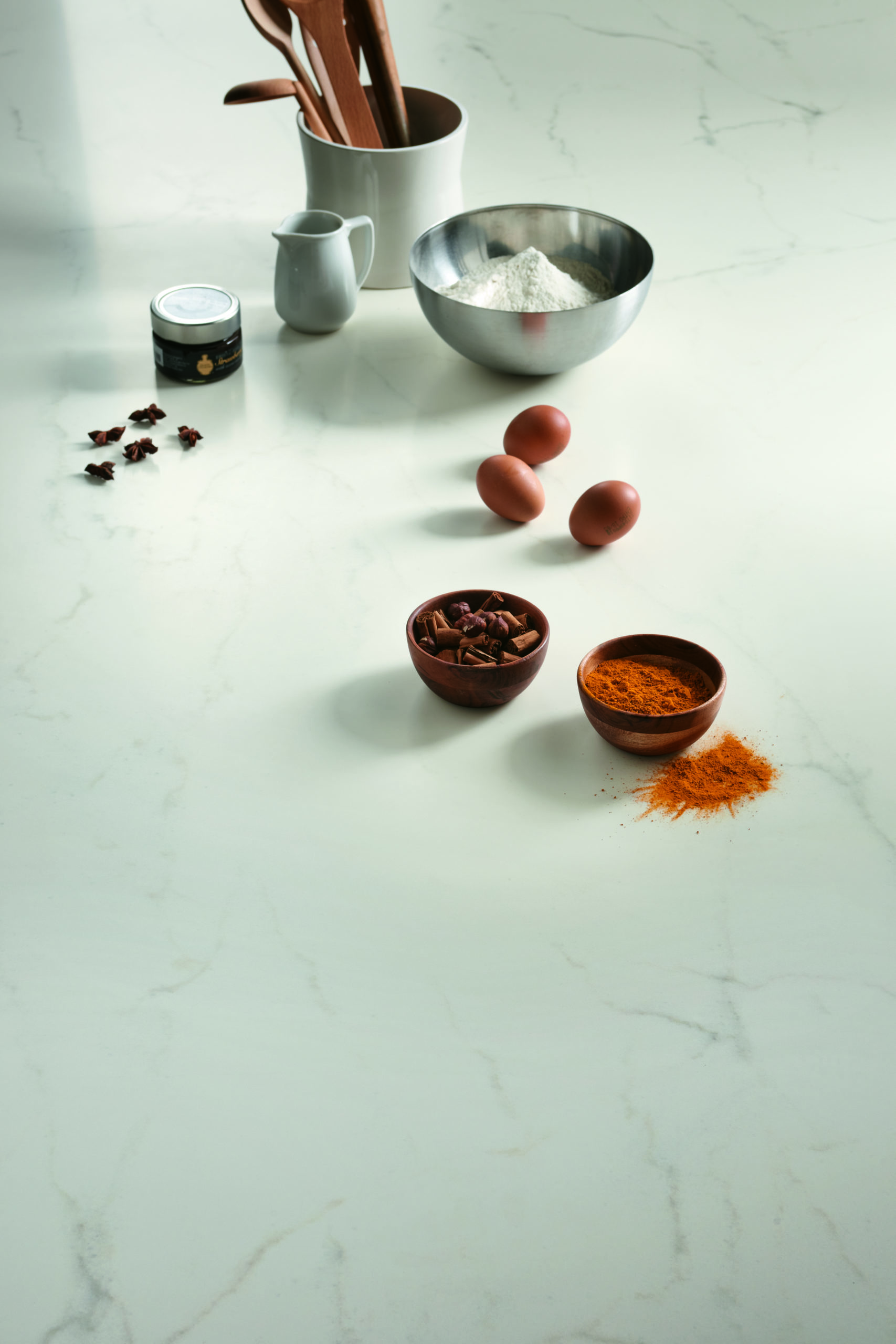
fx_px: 2613
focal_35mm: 70
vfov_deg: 28.8
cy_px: 672
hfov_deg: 19.5
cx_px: 448
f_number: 13
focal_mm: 70
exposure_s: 1/100
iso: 250
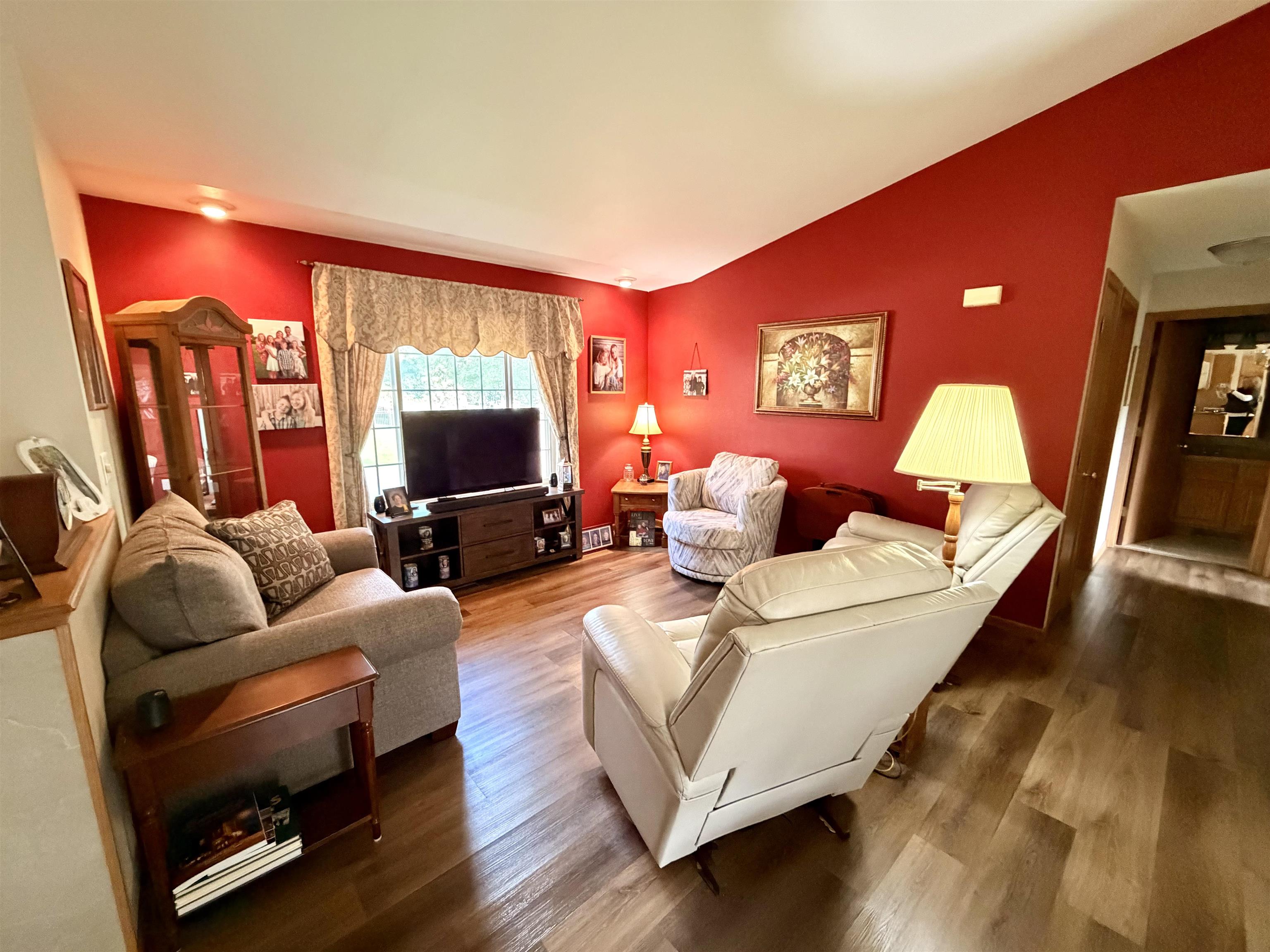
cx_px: 635
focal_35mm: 14
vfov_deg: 85.7
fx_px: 514
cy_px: 476
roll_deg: +0.3
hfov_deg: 102.1
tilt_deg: -10.8
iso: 1000
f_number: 2.2
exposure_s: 1/60
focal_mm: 2.22
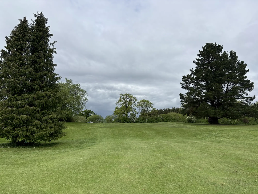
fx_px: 194
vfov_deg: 53.1
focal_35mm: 26
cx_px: 129
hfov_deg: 67.3
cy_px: 97
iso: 50
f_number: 1.6
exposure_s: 1/6329
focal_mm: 5.96
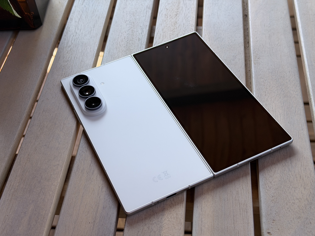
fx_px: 437
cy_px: 118
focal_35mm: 48
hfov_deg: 39.7
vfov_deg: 30.3
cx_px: 158
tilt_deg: -48.0
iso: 64
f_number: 1.78
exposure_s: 1/458
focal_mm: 6.76
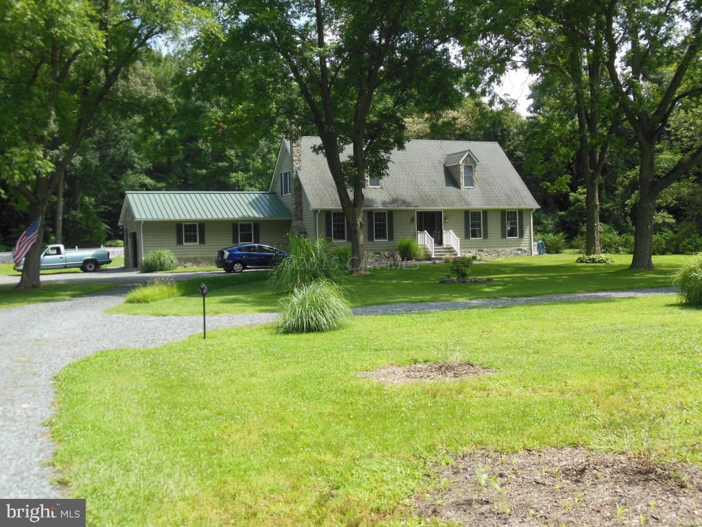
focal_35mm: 43
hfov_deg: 43.9
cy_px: 264
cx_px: 351
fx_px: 872
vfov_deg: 33.6
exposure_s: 1/500
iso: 125
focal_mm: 7.7
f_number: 3.8
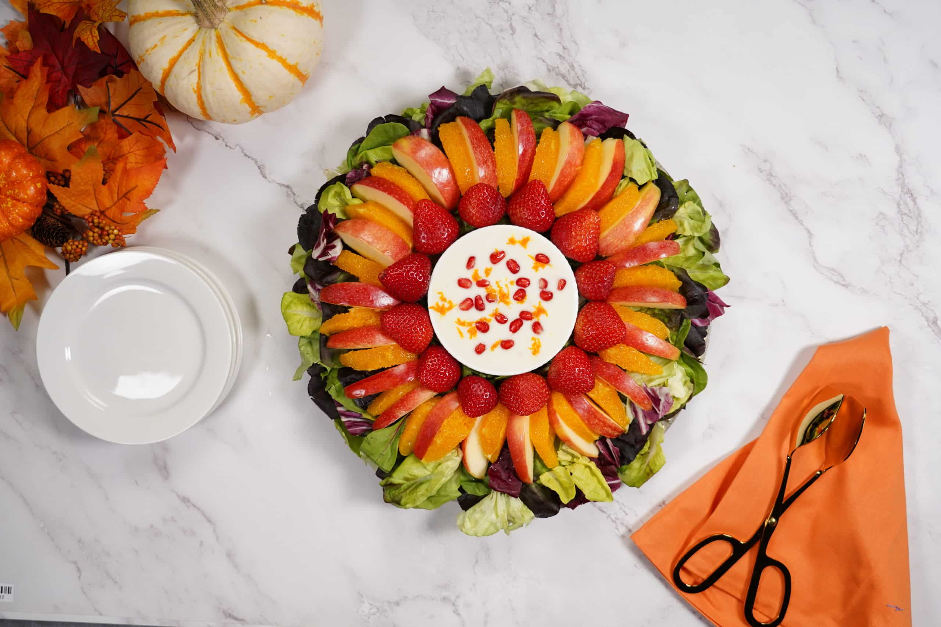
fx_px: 915
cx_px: 470
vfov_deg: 37.9
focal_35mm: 35
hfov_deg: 54.4
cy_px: 314
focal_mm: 35
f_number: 4
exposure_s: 1/400
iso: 640
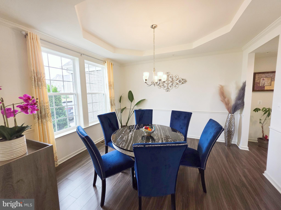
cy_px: 105
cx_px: 140
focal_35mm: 13
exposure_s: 1/120
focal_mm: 2.2
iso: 50
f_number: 1.9
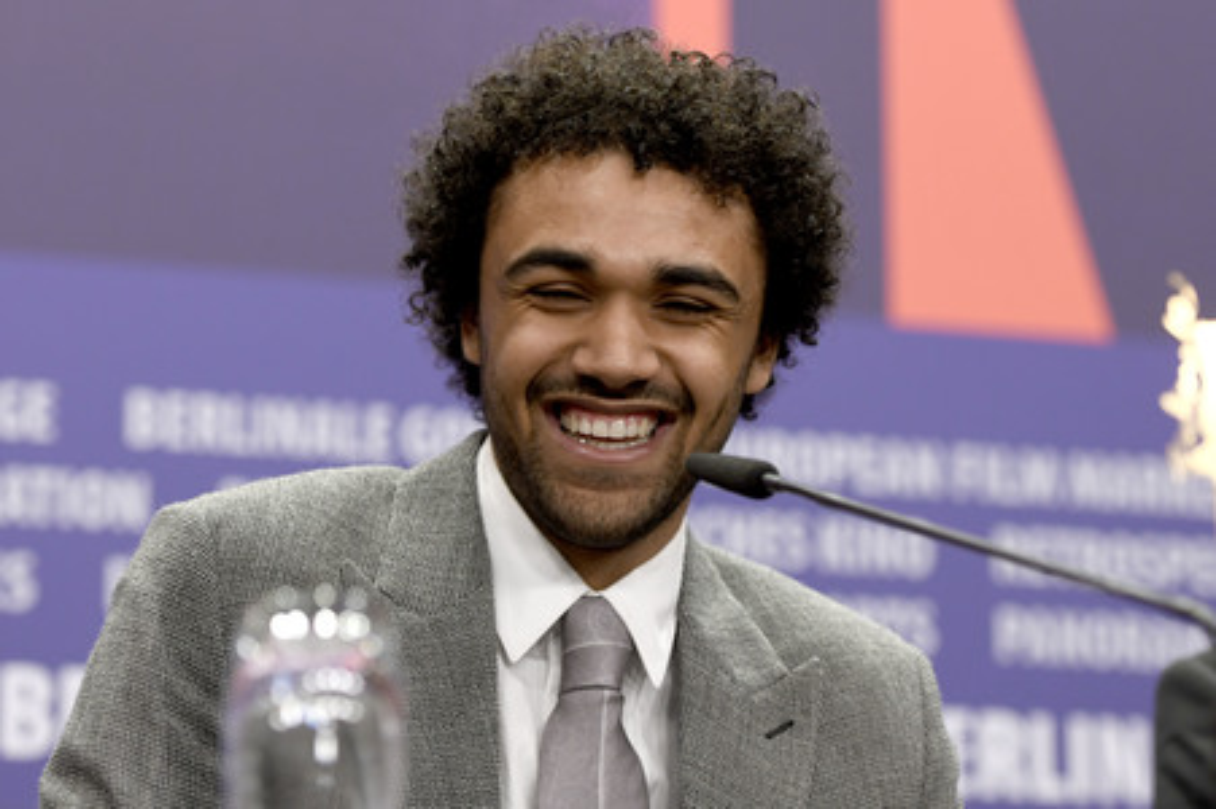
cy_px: 404
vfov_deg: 12.2
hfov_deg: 18.3
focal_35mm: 112
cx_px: 608
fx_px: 3780
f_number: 3.5
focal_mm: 112
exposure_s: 1/250
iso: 1000
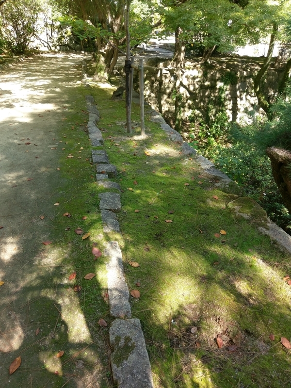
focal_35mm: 26
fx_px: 291
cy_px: 194
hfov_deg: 53.1
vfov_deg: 67.3
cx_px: 146
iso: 100
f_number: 1.8
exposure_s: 1/172
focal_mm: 4.58
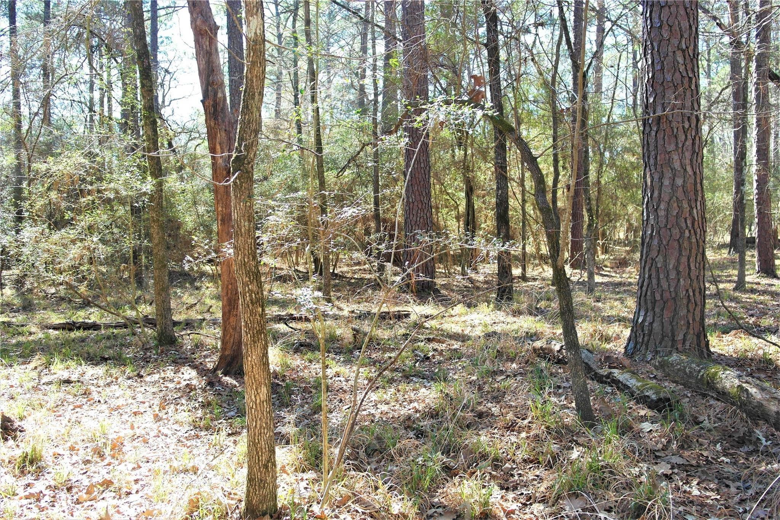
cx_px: 390
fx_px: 650
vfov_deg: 43.6
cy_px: 260
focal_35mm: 30
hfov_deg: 61.9
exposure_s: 1/100
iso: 100
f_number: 4
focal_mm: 20
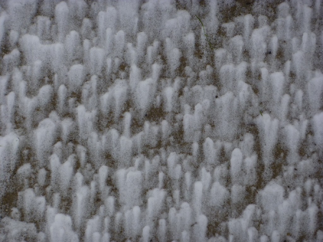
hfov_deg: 6.6
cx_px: 162
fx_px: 2799
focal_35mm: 300
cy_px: 121
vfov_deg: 5.0
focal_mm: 49.2
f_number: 4.9
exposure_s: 1/125
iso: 125
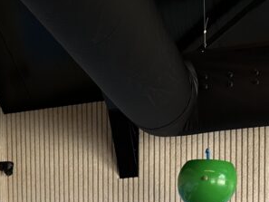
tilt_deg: -5.5
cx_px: 17
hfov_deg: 19.8
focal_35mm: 97
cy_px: 390
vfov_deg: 13.3
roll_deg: +1.0
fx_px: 754
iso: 80
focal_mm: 6.86
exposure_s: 1/100
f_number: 1.78
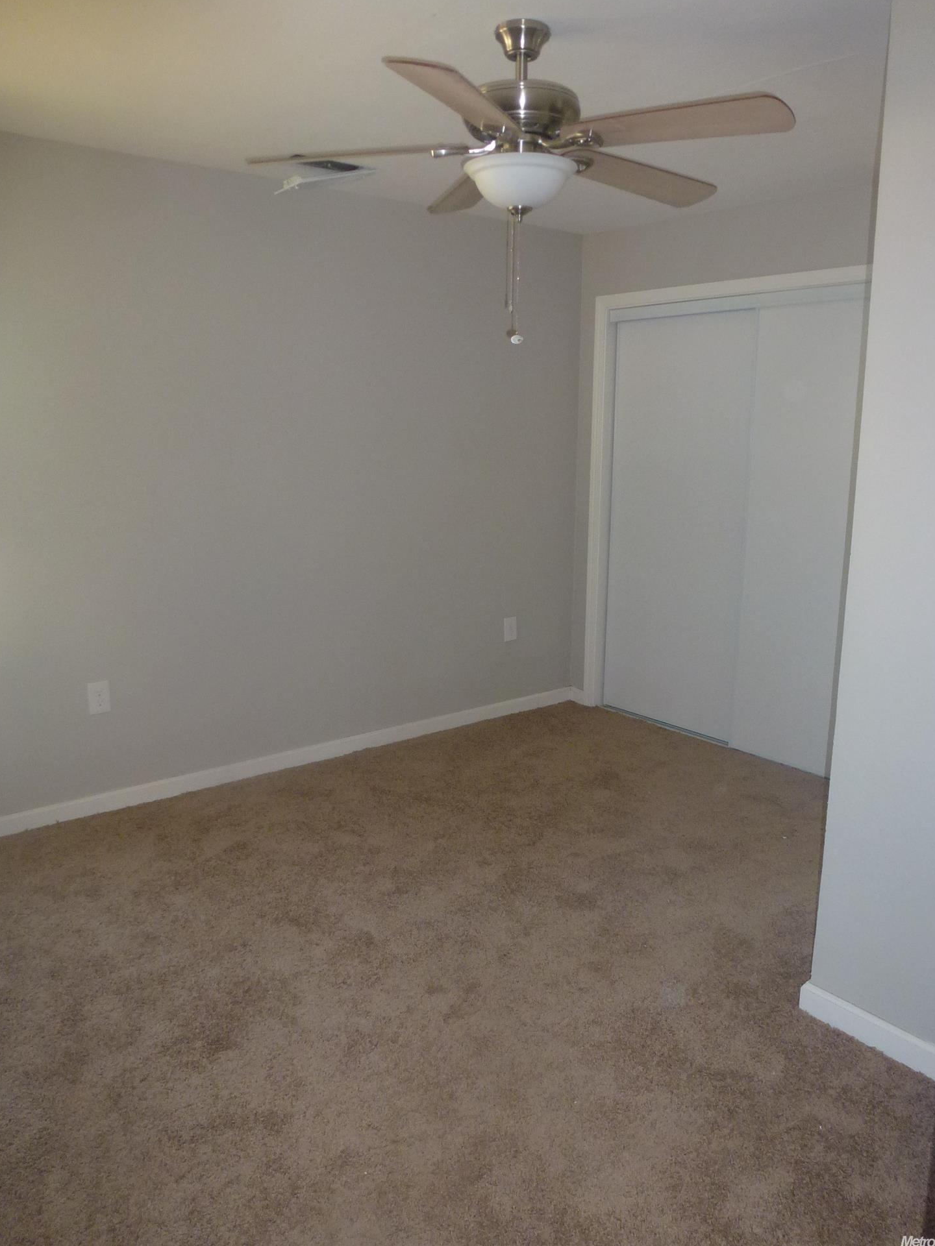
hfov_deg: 54.9
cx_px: 479
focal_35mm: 25
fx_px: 900
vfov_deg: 69.4
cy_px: 600
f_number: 3.3
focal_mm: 4.3
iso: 160
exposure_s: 1/60
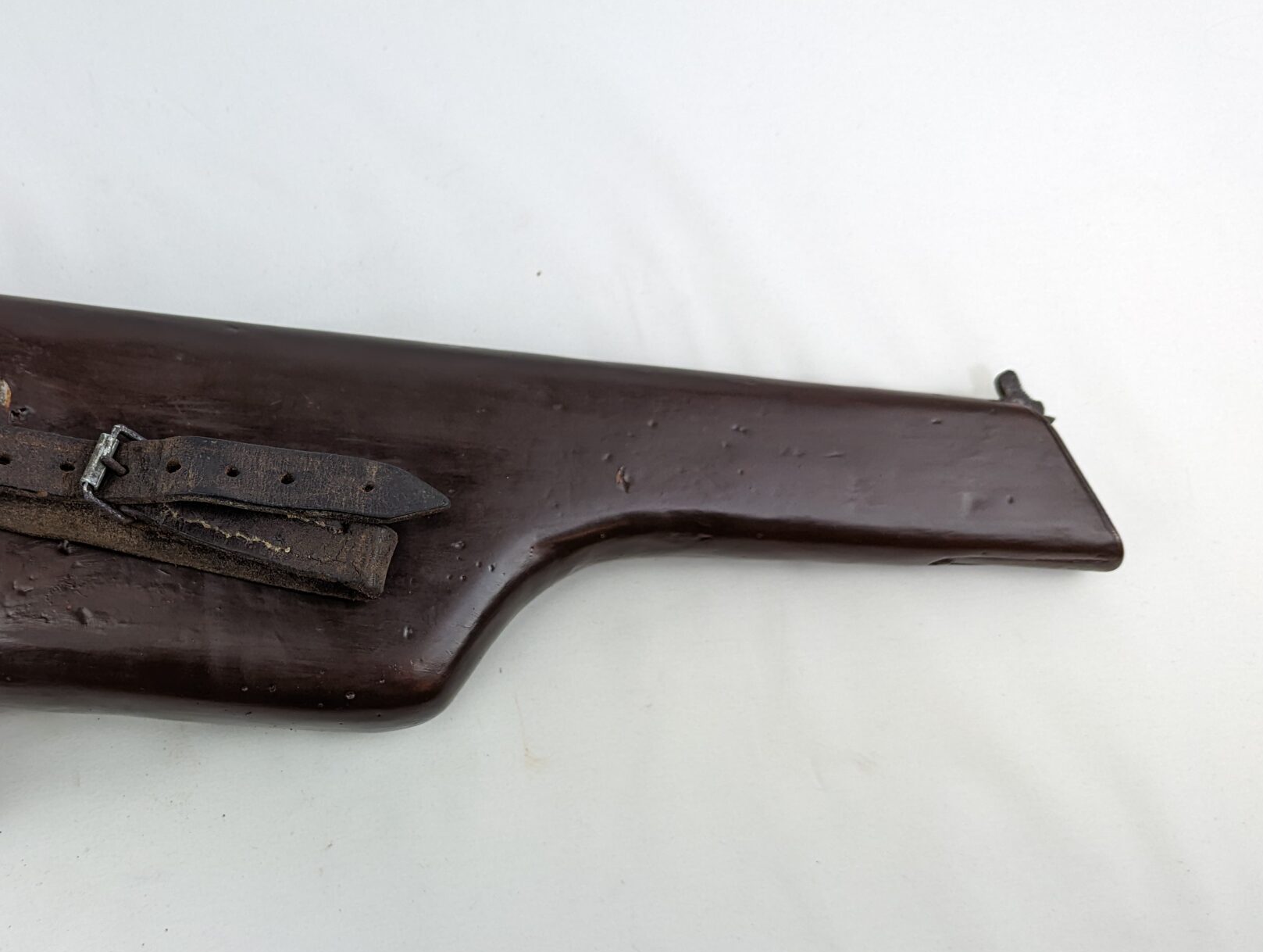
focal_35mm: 38
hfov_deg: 47.2
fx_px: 1389
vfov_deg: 37.7
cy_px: 578
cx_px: 325
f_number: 1.85
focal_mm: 6.81
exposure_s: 1/259
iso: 125
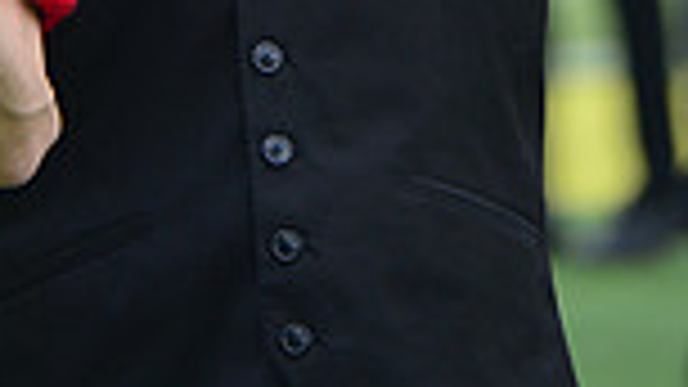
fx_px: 14026
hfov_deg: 2.8
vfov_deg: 1.6
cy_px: -612
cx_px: 214
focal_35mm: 769
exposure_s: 1/500
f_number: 5.6
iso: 200
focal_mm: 250
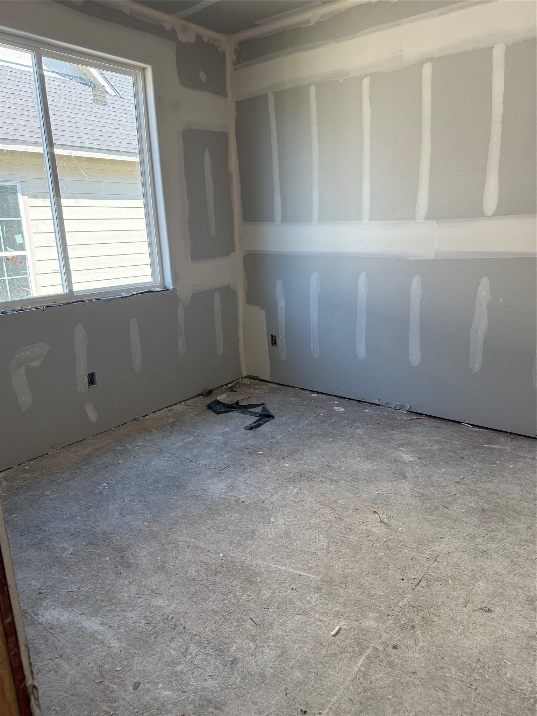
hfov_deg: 56.8
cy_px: 358
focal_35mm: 24
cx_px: 268
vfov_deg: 71.6
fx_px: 496
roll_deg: +1.8
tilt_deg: -14.2
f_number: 1.78
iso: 125
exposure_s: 1/204
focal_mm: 6.76
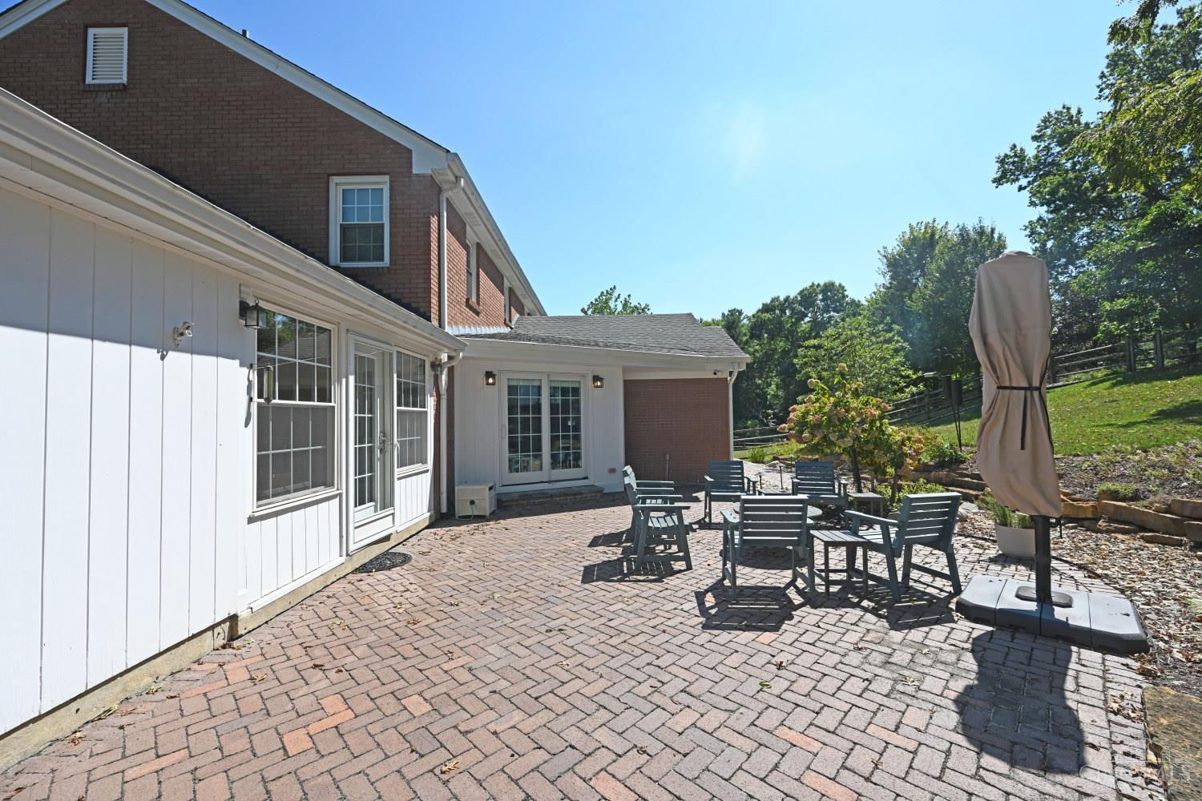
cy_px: 400
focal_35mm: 14
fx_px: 467
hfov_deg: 104.3
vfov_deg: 81.2
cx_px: 601
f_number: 7.1
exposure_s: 1/400
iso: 100
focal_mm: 14
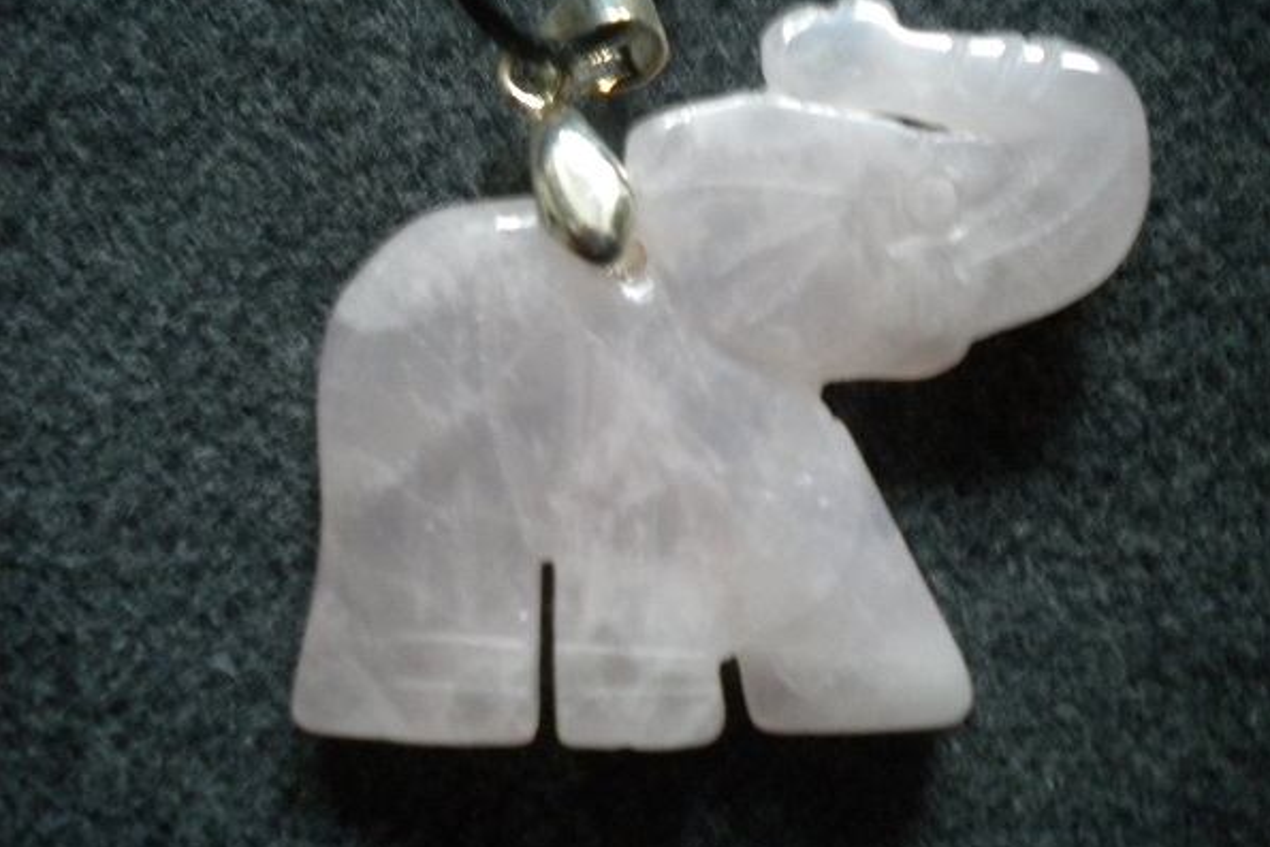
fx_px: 1517
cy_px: 384
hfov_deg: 45.4
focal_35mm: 43
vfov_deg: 31.2
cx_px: 638
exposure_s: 1/8.8
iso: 491
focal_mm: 7.4
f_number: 3.5
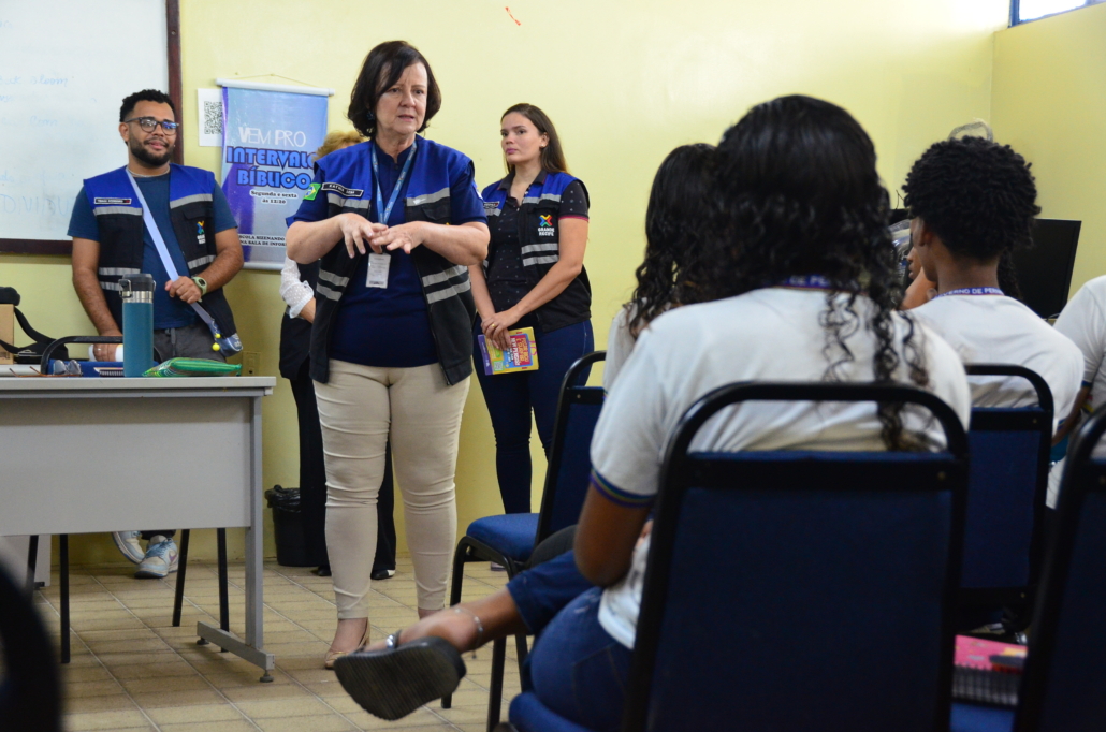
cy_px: 366
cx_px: 553
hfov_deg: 30.6
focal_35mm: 66
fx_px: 2023
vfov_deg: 20.5
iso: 2000
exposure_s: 1/80
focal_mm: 44
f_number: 5.6
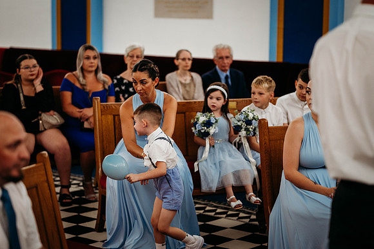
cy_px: 124
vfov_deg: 16.1
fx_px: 883
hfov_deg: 23.9
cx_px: 187
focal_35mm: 85
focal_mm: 85
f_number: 1.8
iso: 1100
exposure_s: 1/200
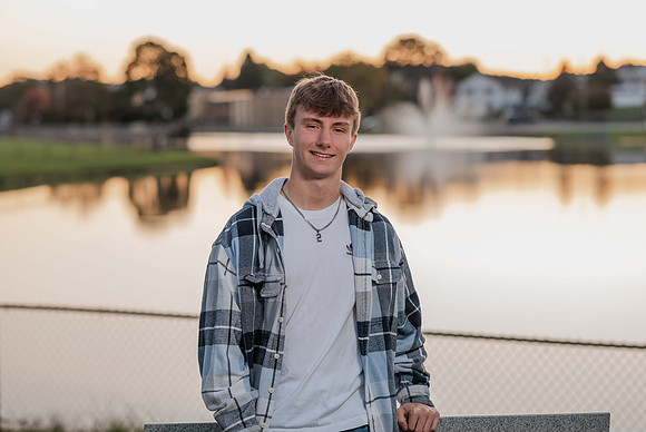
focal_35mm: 94
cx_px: 331
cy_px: 199
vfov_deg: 14.5
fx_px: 1695
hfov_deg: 21.6
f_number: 2.8
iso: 50
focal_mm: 85
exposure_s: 1/100
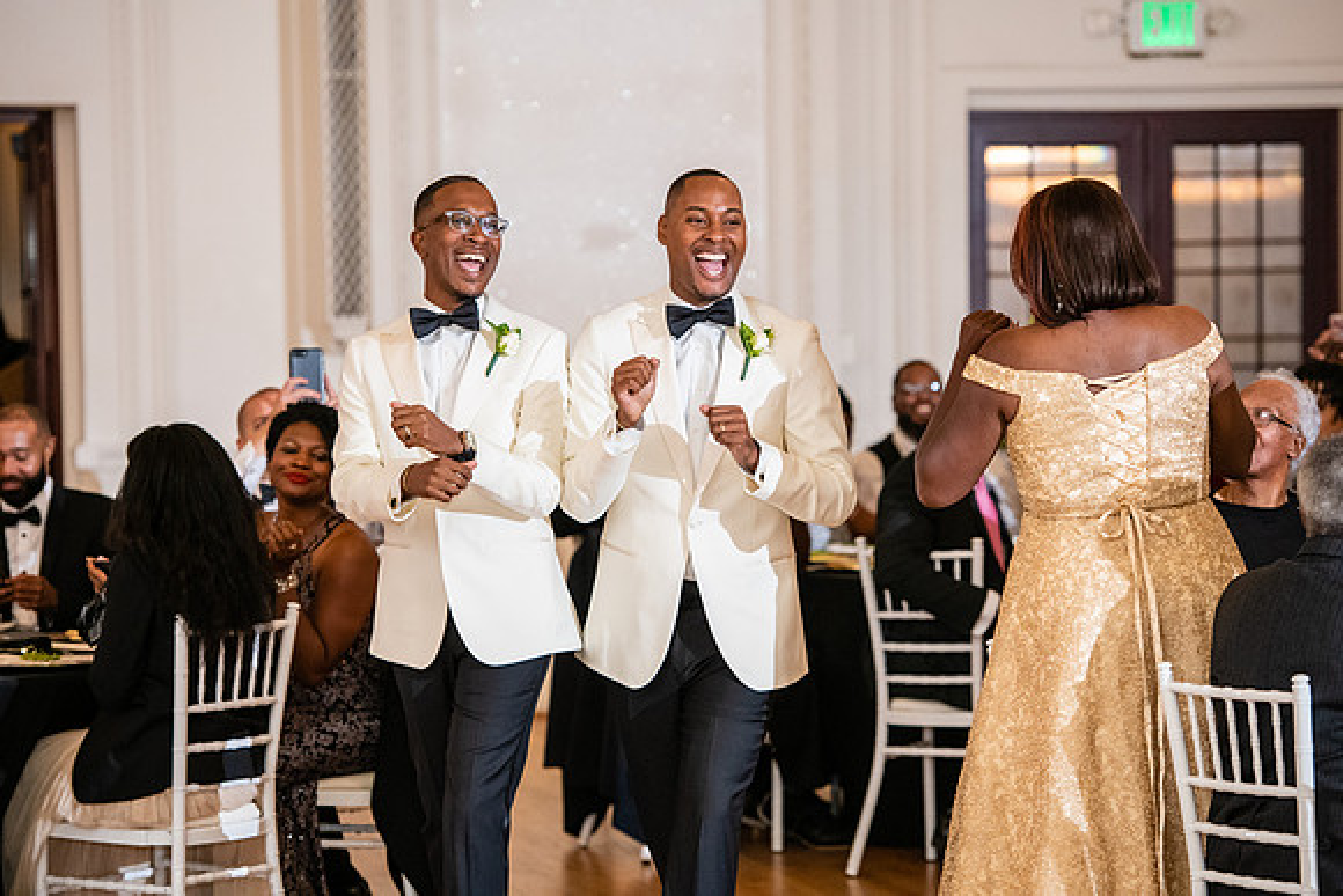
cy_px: 448
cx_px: 672
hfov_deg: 16.4
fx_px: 4664
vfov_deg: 11.0
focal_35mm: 125
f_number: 3.5
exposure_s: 1/250
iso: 2500
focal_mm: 125
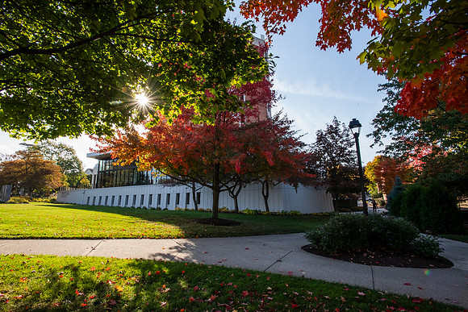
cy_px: 156
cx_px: 234
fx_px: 247
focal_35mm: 19
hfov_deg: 86.9
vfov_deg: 64.6
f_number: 18
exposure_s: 1/125
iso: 800
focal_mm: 19
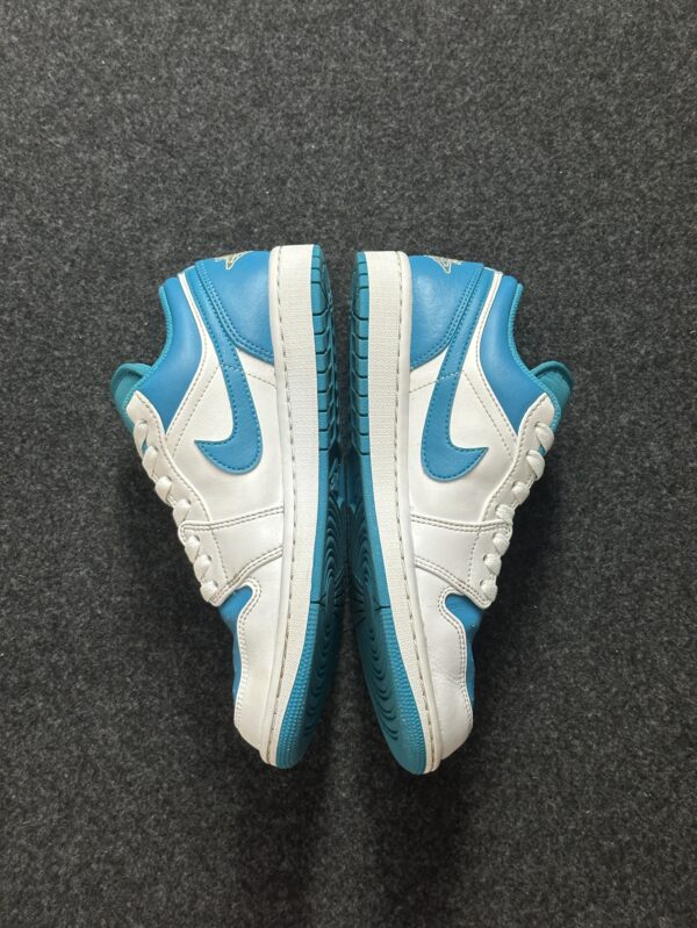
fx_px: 1288
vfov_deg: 39.6
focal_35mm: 48
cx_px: 348
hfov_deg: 30.3
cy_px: 464
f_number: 1.78
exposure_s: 1/34
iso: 200
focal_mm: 6.86
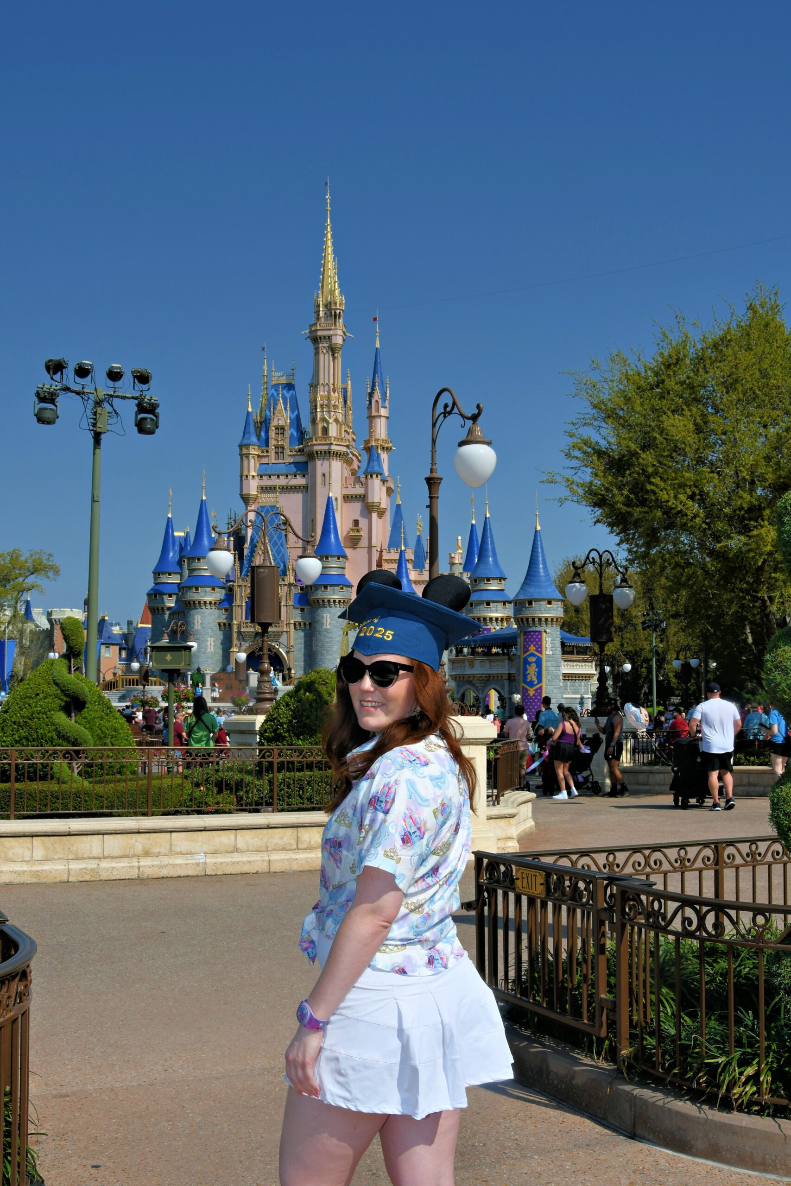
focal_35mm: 39
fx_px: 1285
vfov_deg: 49.6
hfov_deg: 34.2
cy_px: 593
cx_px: 396
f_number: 13
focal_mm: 26
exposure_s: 1/250
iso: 100
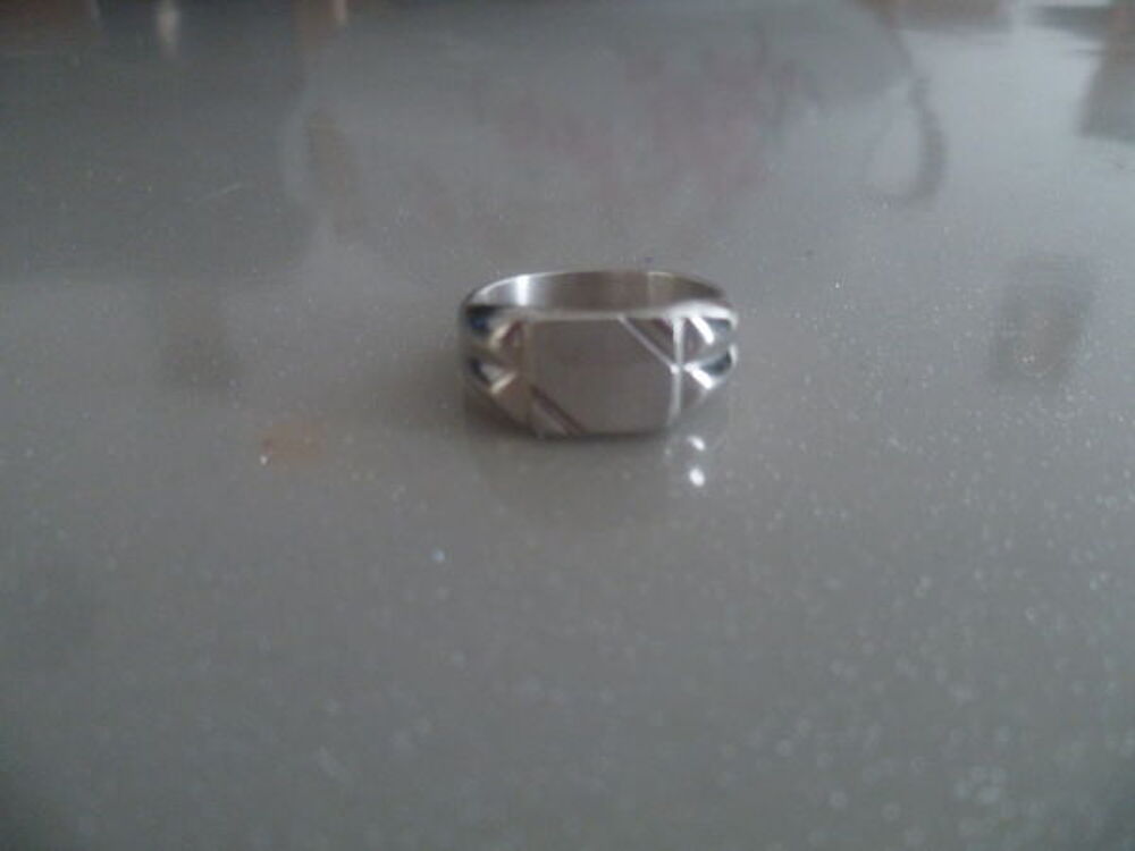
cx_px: 568
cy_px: 426
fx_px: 918
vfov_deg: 49.7
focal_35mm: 28
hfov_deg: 63.4
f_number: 2.8
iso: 400
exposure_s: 1/4
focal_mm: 5
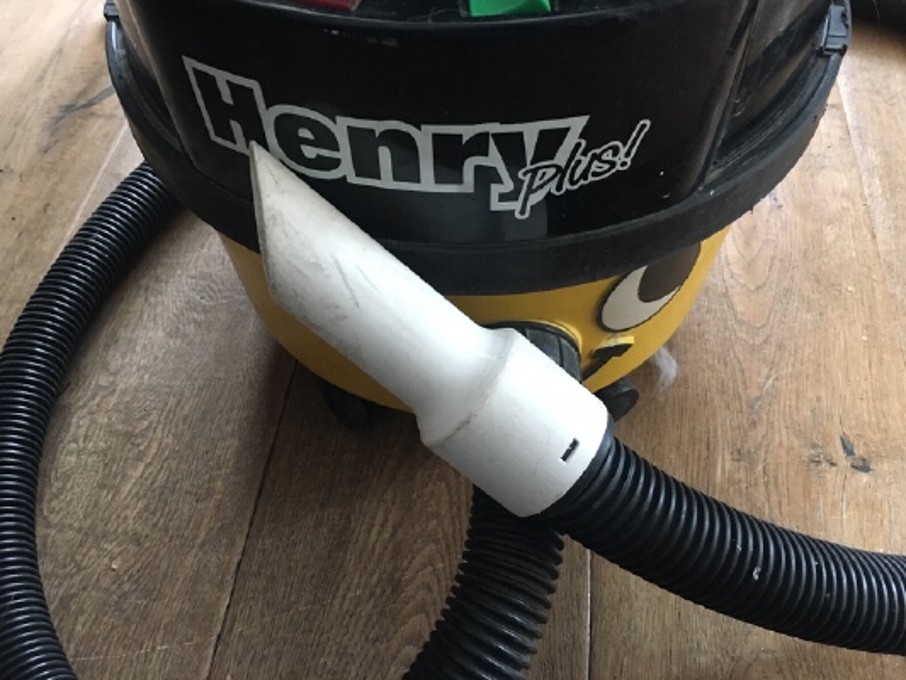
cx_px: 453
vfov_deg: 48.2
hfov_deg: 61.6
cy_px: 340
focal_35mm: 29
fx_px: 759
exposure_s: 1/17
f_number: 2.2
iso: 200
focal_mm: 4.15
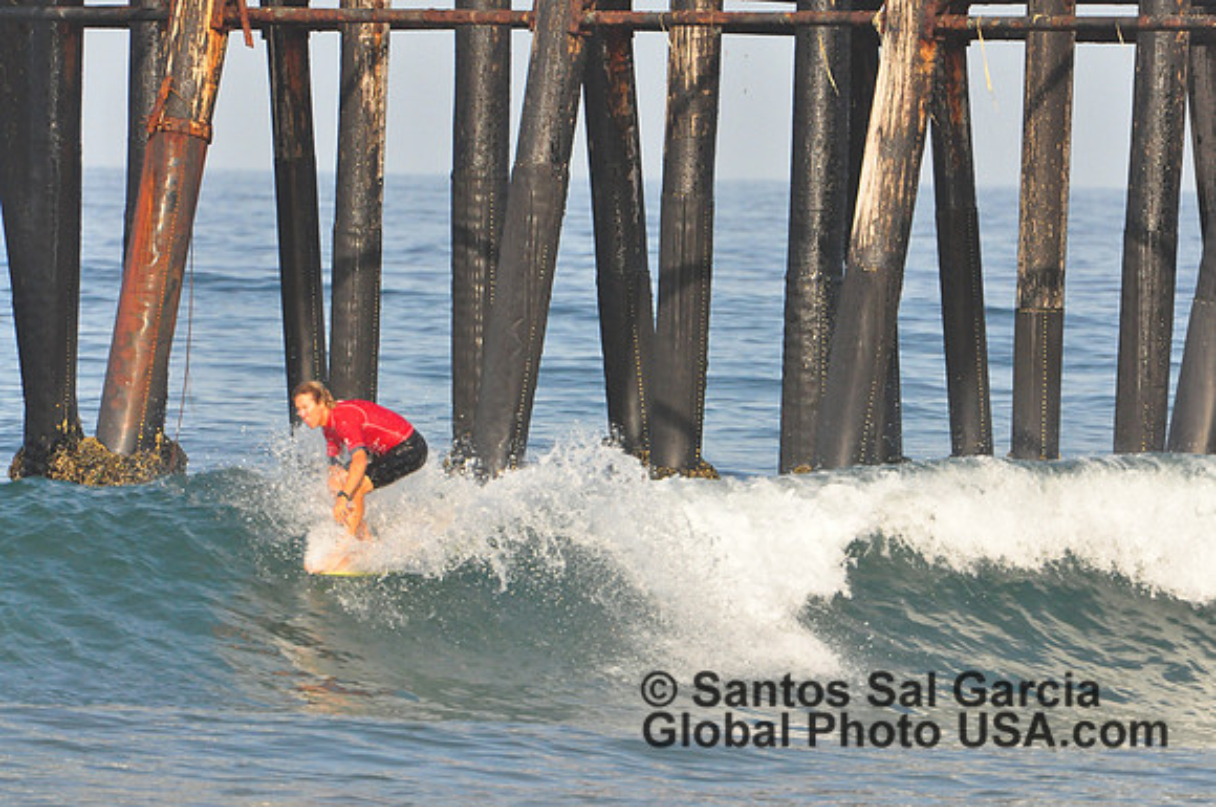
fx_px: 27828
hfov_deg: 2.5
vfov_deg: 1.7
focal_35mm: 825
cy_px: 404
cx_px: 608
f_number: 10
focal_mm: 550
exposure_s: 1/1250
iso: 1250
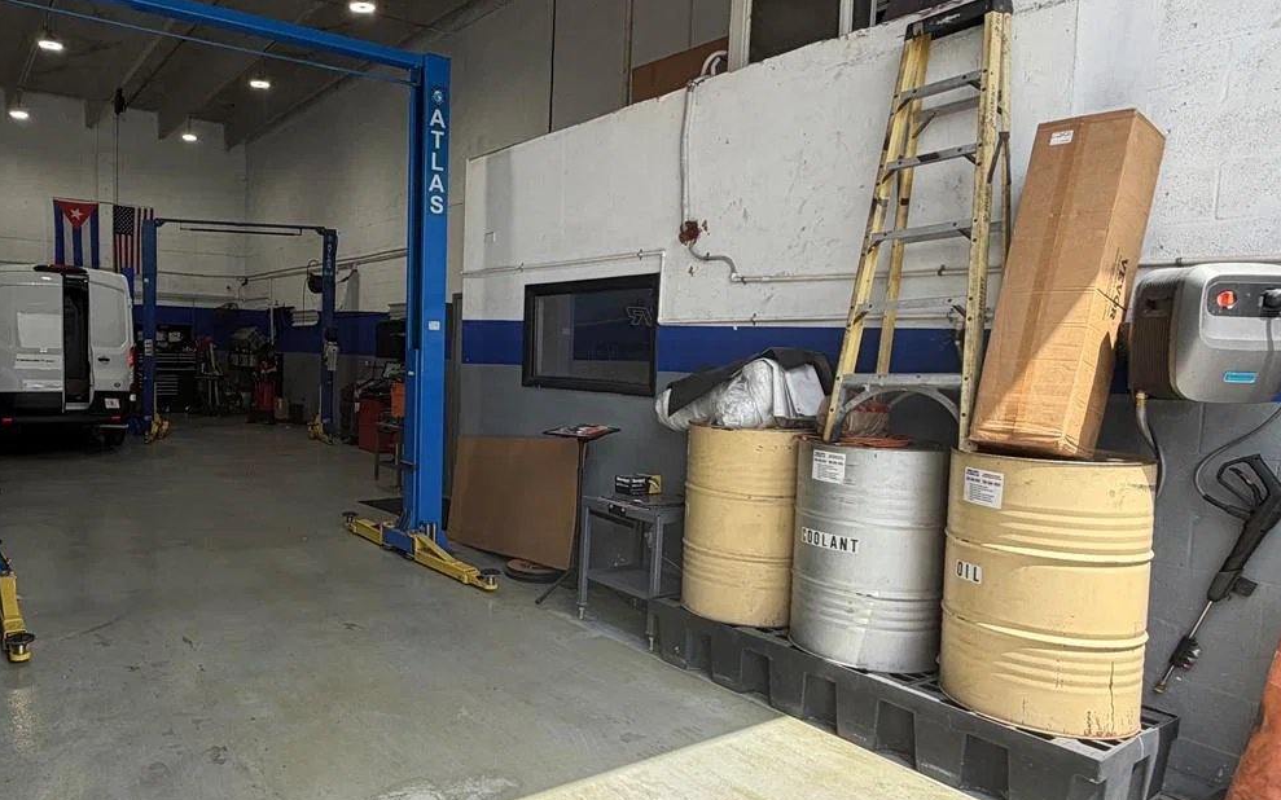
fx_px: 838
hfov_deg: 72.2
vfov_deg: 51.1
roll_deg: -1.5
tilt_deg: -3.5
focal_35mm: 24
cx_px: 411
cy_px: 403
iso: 50
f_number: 2.2
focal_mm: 2.22
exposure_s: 1/502
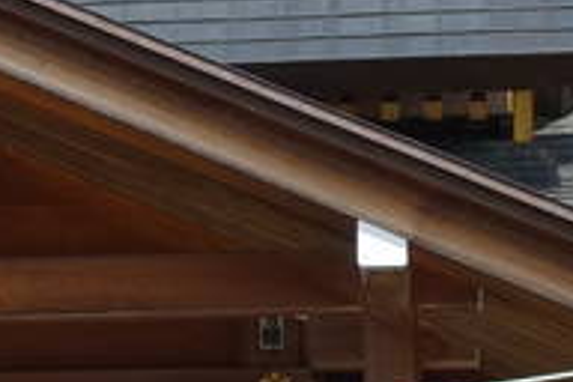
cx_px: -12
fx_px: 3390
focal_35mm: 213
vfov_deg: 6.4
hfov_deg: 9.6
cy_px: 469
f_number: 5.6
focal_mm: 12.64
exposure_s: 1/500
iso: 125
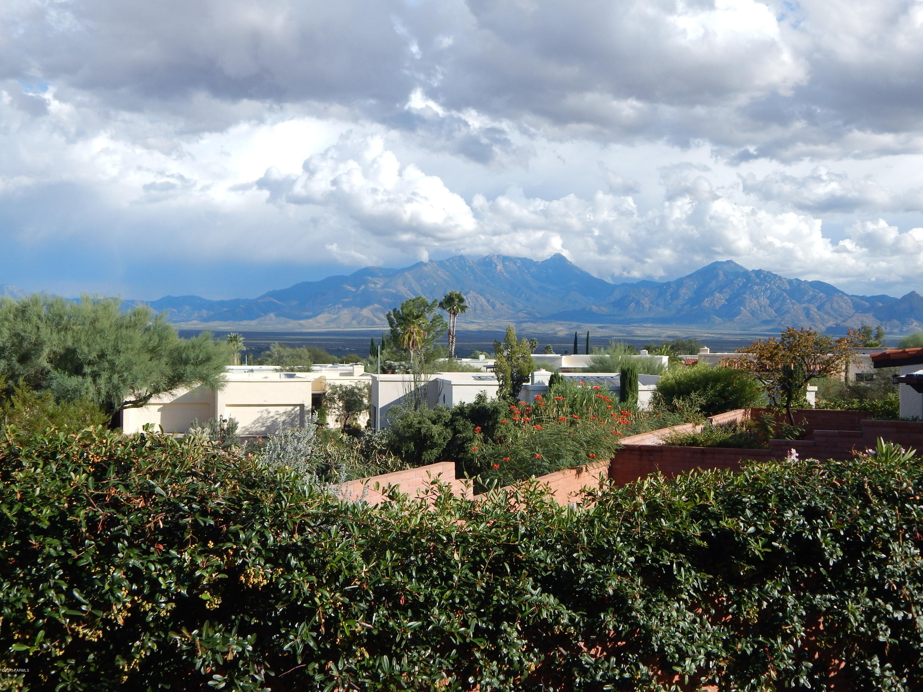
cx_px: 462
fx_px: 1147
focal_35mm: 43
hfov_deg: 43.9
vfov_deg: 33.6
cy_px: 346
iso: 125
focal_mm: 7.7
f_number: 7.1
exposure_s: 1/400
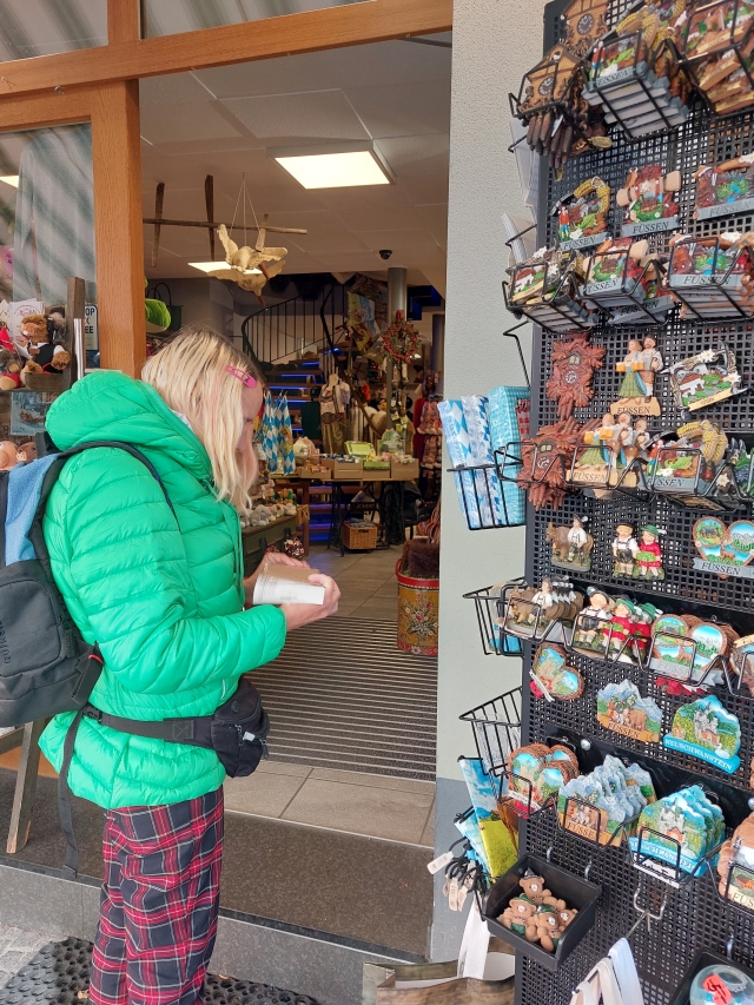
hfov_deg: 56.8
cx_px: 377
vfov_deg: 71.6
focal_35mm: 24
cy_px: 502
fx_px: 697
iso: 32
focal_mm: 5.23
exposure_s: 1/50
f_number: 1.8
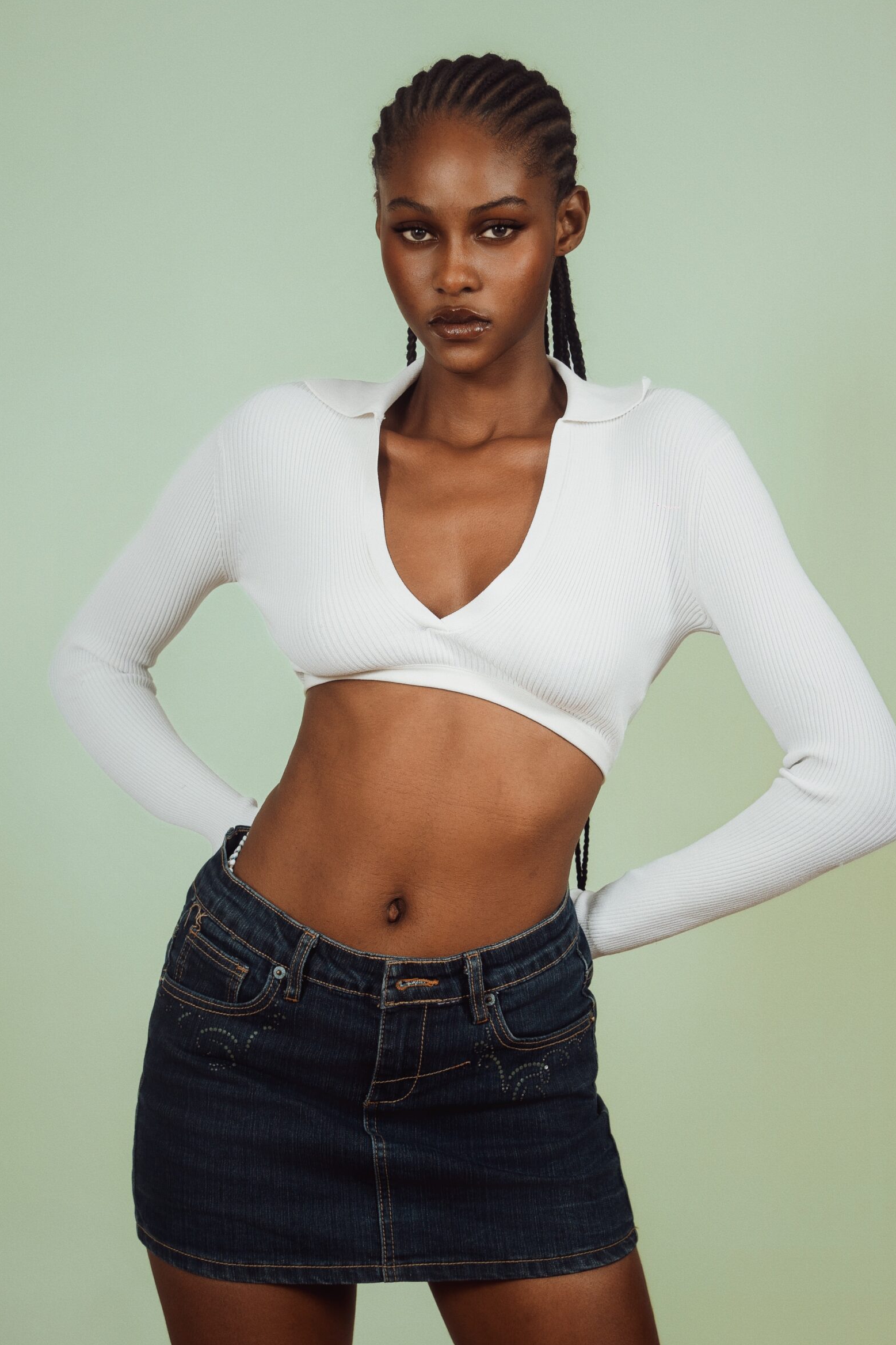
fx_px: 2128
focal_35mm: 57
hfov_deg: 23.8
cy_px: 650
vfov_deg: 35.0
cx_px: 480
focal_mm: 35
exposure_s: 1/125
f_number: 4.5
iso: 100
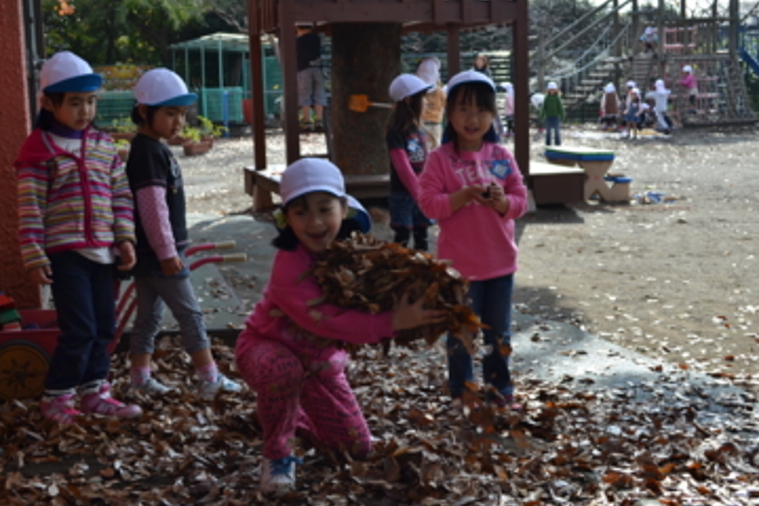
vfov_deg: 27.0
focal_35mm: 50
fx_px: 1054
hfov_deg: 39.6
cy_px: 262
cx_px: 396
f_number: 6.3
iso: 100
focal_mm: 30
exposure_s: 1/160
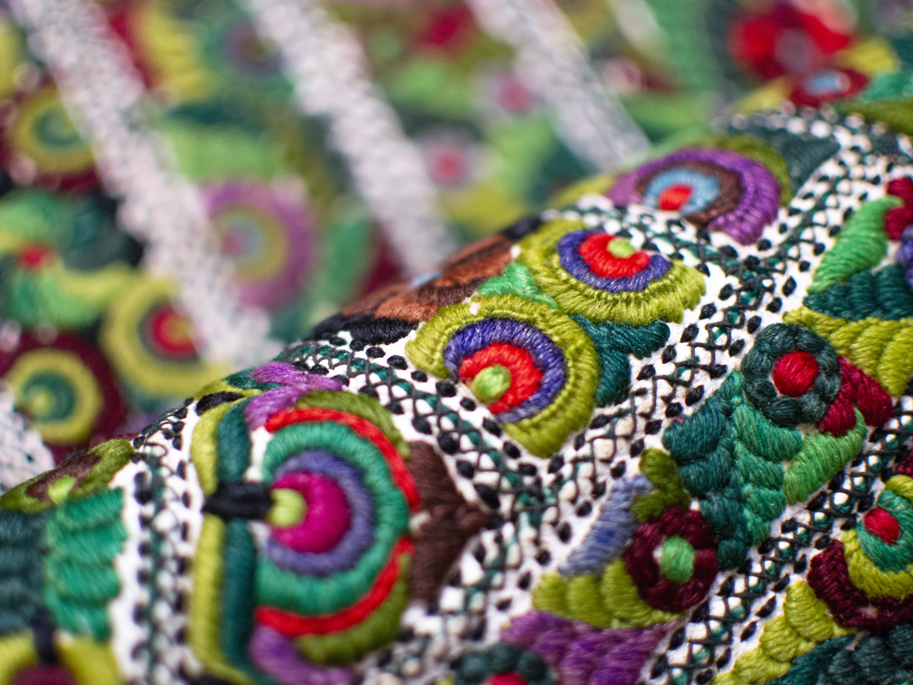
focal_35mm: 59
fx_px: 1544
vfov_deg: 25.0
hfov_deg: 32.9
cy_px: 338
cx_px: 419
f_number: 1.8
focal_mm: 35
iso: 400
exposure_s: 1/30
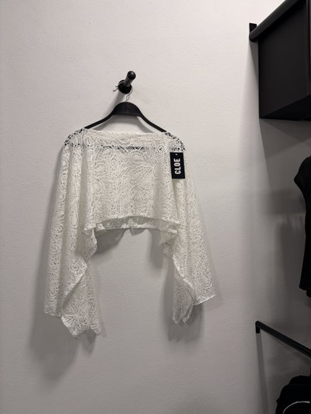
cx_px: 156
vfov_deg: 67.3
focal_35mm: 26
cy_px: 207
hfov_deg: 53.1
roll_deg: +1.6
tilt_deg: +0.1
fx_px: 311
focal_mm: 5.96
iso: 80
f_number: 1.6
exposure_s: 1/100
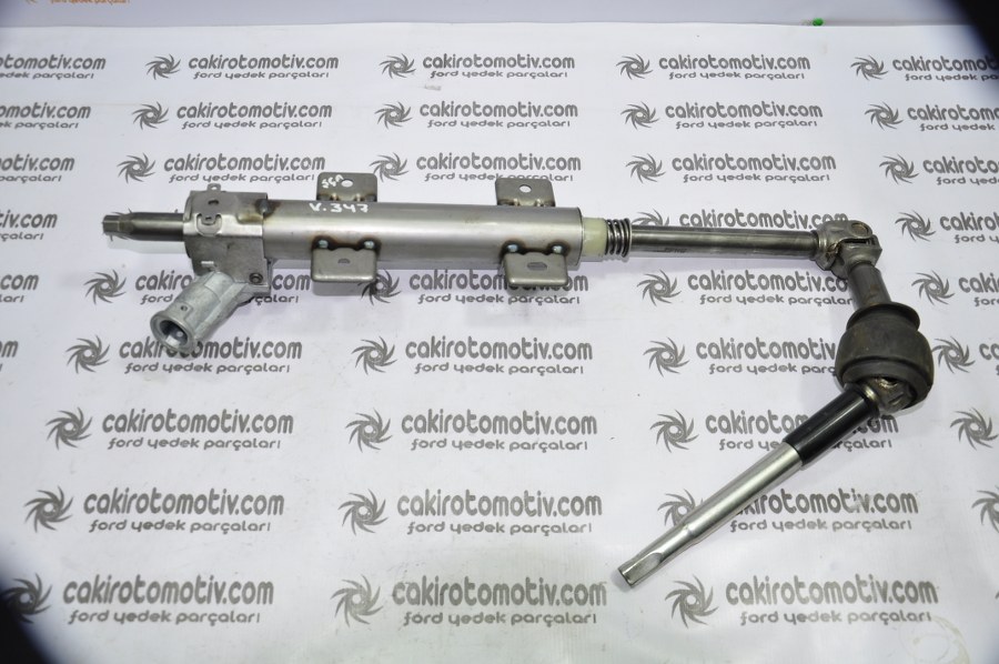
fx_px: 915
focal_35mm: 33
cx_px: 500
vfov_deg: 39.9
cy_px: 332
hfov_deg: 57.3
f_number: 5
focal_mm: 22
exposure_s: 1/40
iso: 200
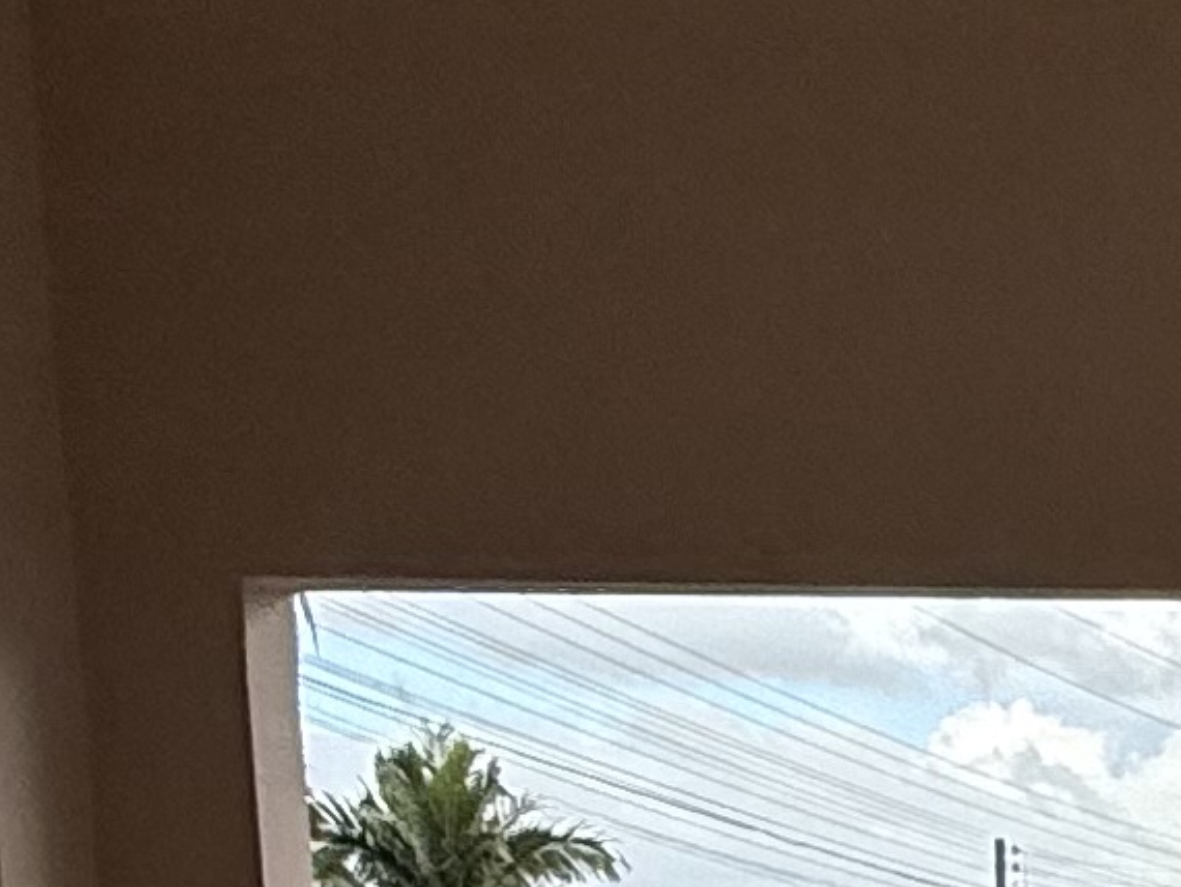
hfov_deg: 15.6
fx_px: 3379
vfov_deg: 13.5
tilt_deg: -6.3
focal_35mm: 99
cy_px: 1565
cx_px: 2385
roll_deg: -0.5
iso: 64
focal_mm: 2.22
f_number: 2.2
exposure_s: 1/472
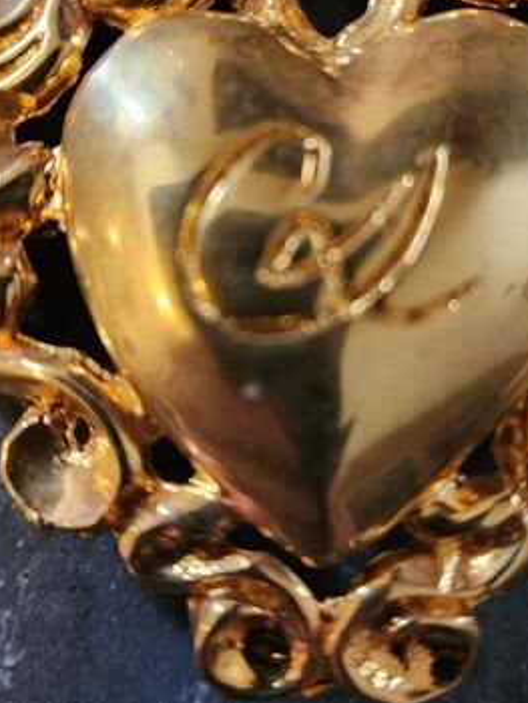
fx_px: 853
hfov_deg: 34.3
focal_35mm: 42
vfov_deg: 44.1
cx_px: 301
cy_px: 235
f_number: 1.8
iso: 640
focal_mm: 5.4
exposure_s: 1/40
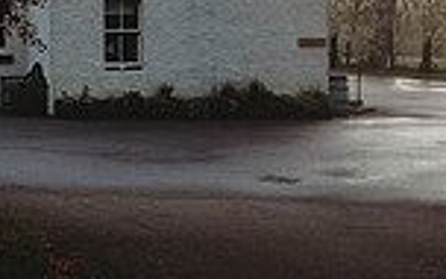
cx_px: -70
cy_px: 28
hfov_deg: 17.5
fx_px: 1386
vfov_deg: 11.4
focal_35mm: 114
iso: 220
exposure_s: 1/250
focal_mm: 19.5
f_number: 4
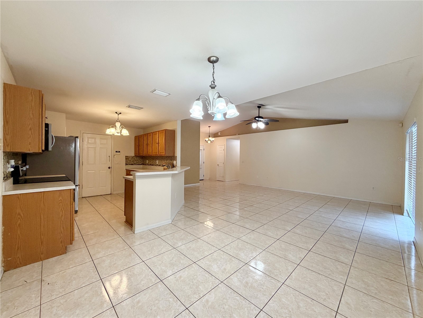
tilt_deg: -0.4
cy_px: 159
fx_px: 171
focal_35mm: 14
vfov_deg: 85.7
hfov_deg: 102.1
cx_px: 212
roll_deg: +0.0
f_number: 2.2
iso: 160
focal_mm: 2.22
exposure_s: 1/120
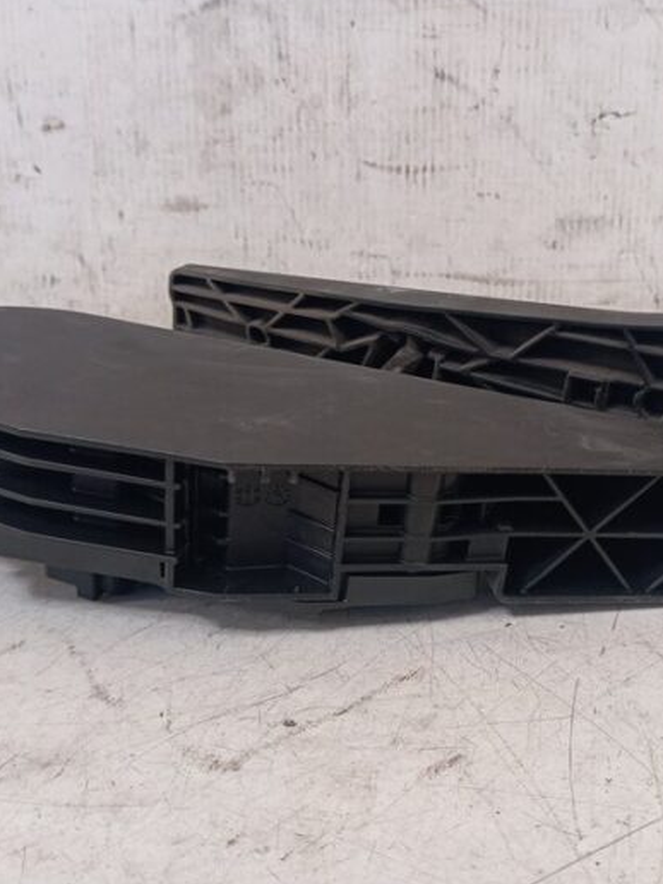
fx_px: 970
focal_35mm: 38
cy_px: 434
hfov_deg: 37.4
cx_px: 428
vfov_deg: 49.0
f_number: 1.8
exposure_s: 1/33.3
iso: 273
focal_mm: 4.22
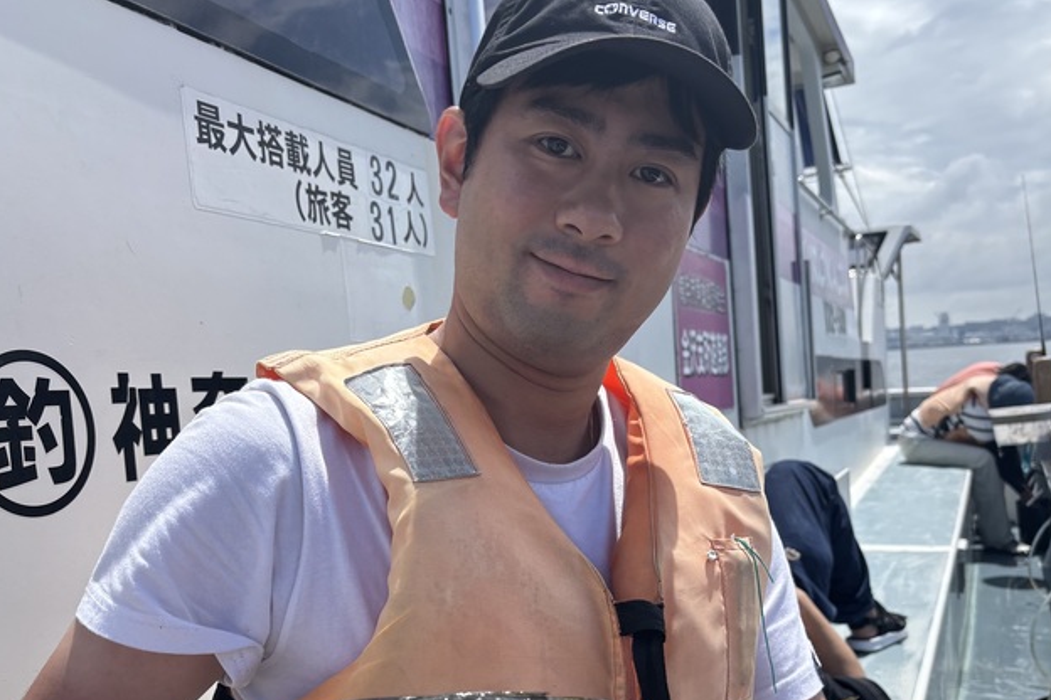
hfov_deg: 51.9
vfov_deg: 35.4
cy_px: 500
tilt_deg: -9.0
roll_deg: +0.4
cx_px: 519
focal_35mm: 37
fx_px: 1080
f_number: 1.6
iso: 50
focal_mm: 5.96
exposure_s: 1/2857
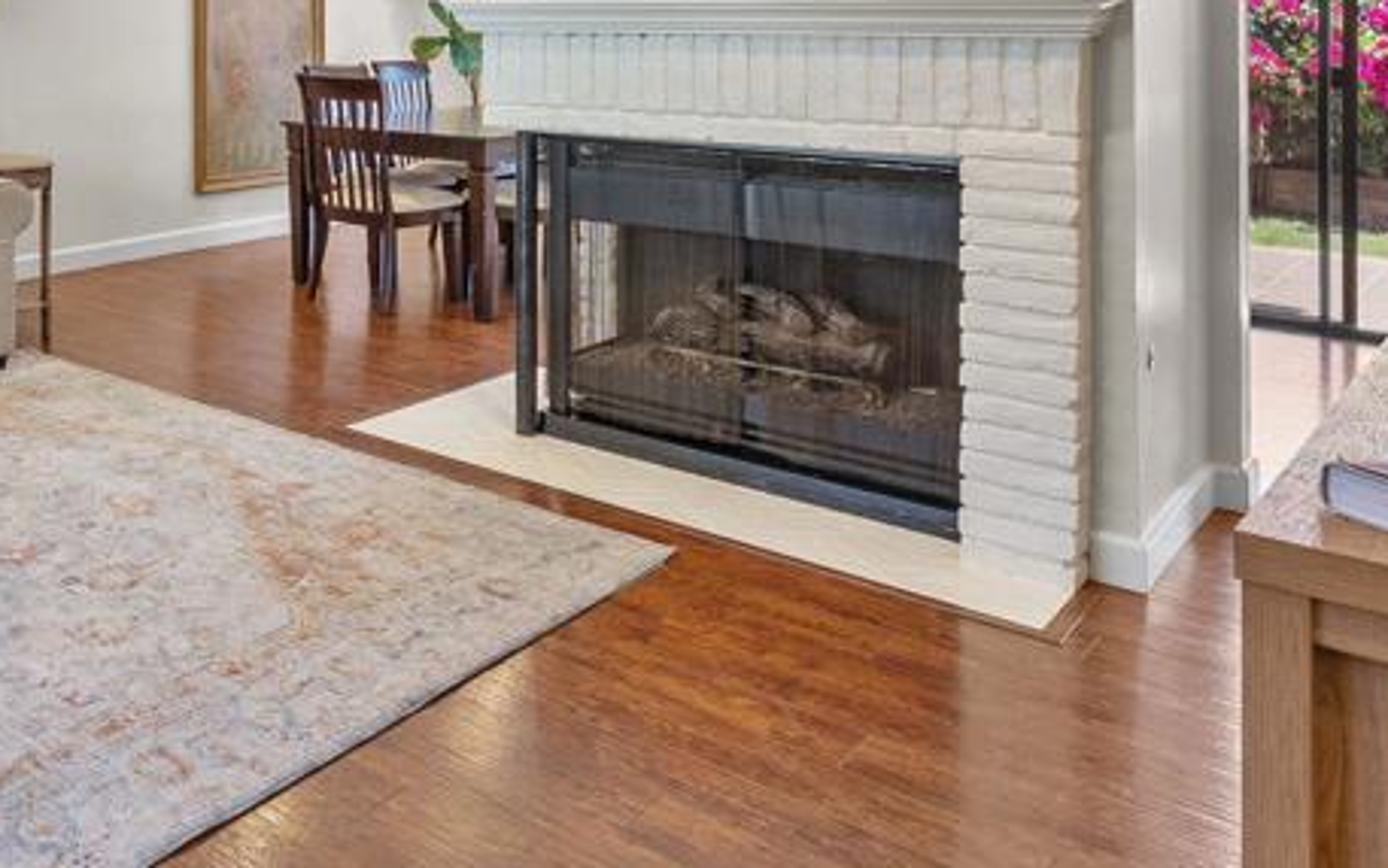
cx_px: -12
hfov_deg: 48.6
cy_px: 15
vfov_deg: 35.9
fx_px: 1211
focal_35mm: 32
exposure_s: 1/4
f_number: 9
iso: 500
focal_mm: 14
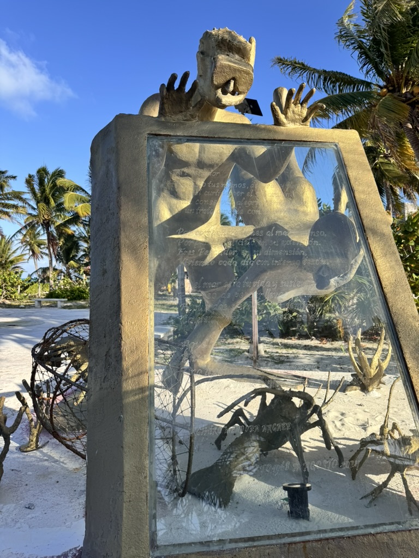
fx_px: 387
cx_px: 210
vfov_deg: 71.6
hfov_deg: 56.8
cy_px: 279
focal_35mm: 24
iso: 80
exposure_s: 1/2506
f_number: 1.78
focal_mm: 6.76
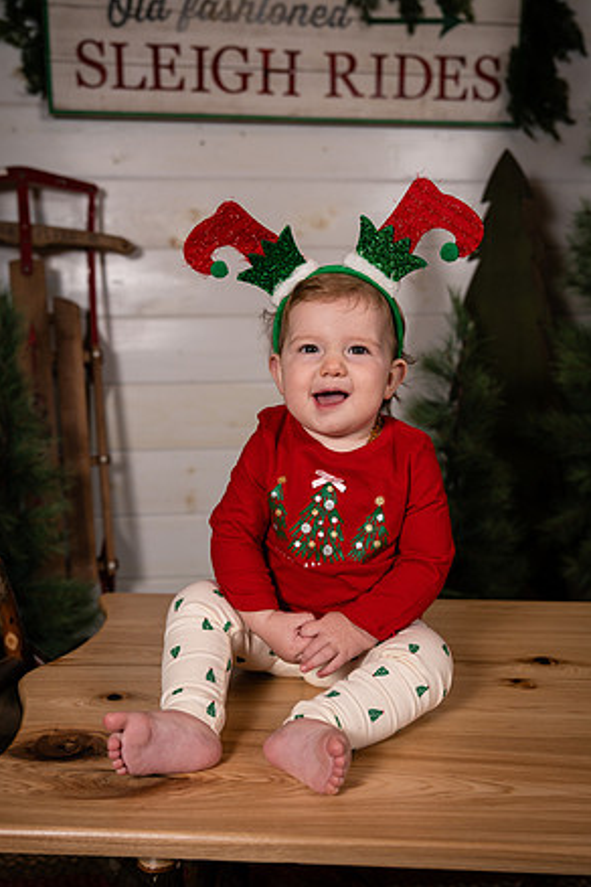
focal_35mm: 36
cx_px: 300
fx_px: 886
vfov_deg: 53.1
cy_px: 439
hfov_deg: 36.9
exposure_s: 1/250
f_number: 4
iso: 200
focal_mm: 35
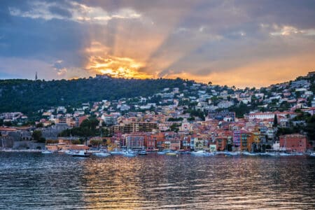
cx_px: 158
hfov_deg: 32.4
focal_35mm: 62
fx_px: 542
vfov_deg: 21.9
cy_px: 105
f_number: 16
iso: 100
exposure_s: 1/15
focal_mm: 62
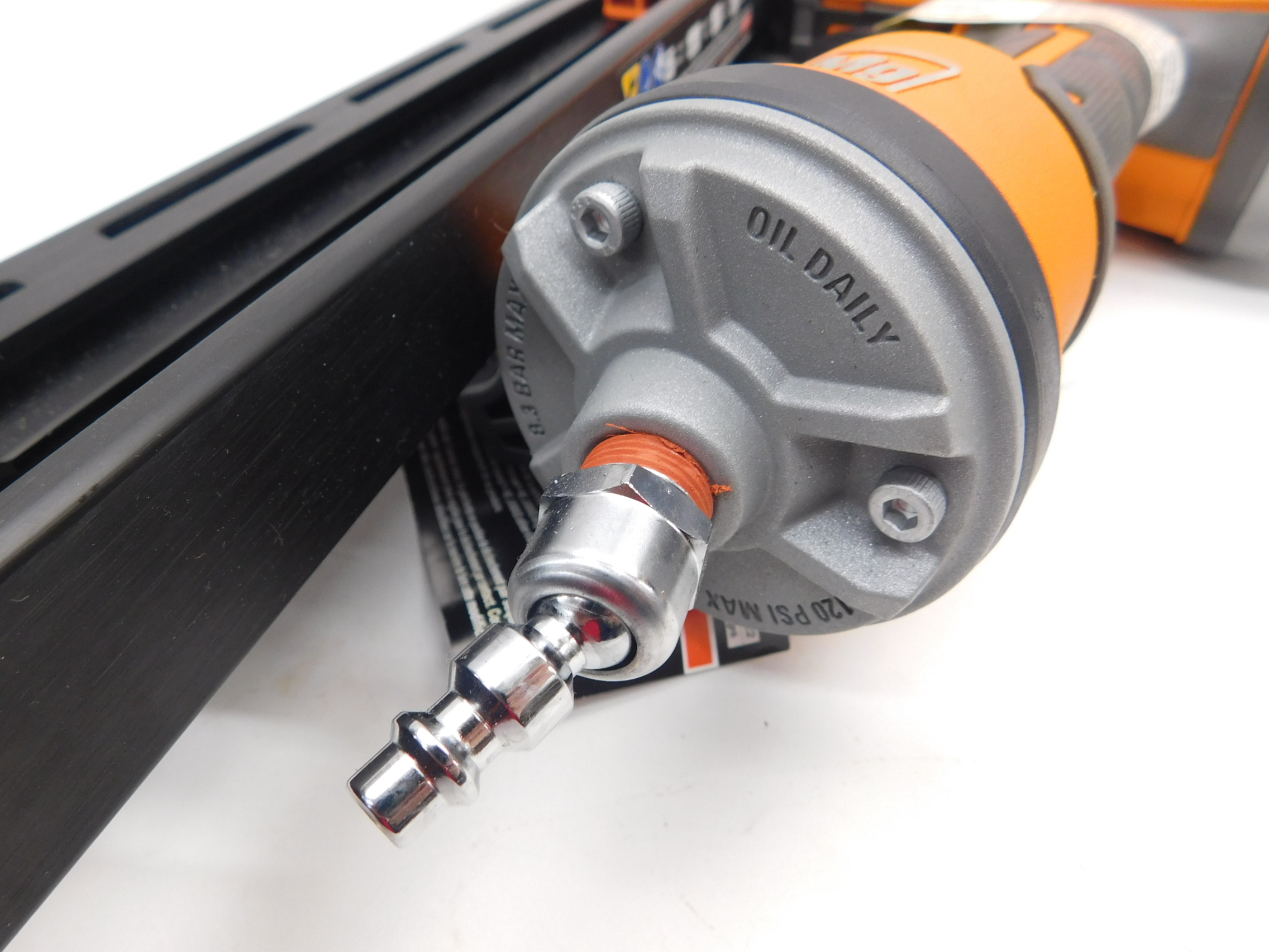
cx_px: 634
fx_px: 843
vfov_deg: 58.9
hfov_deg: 73.9
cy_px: 476
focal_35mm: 23
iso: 160
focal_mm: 4
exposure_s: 1/30
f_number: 3
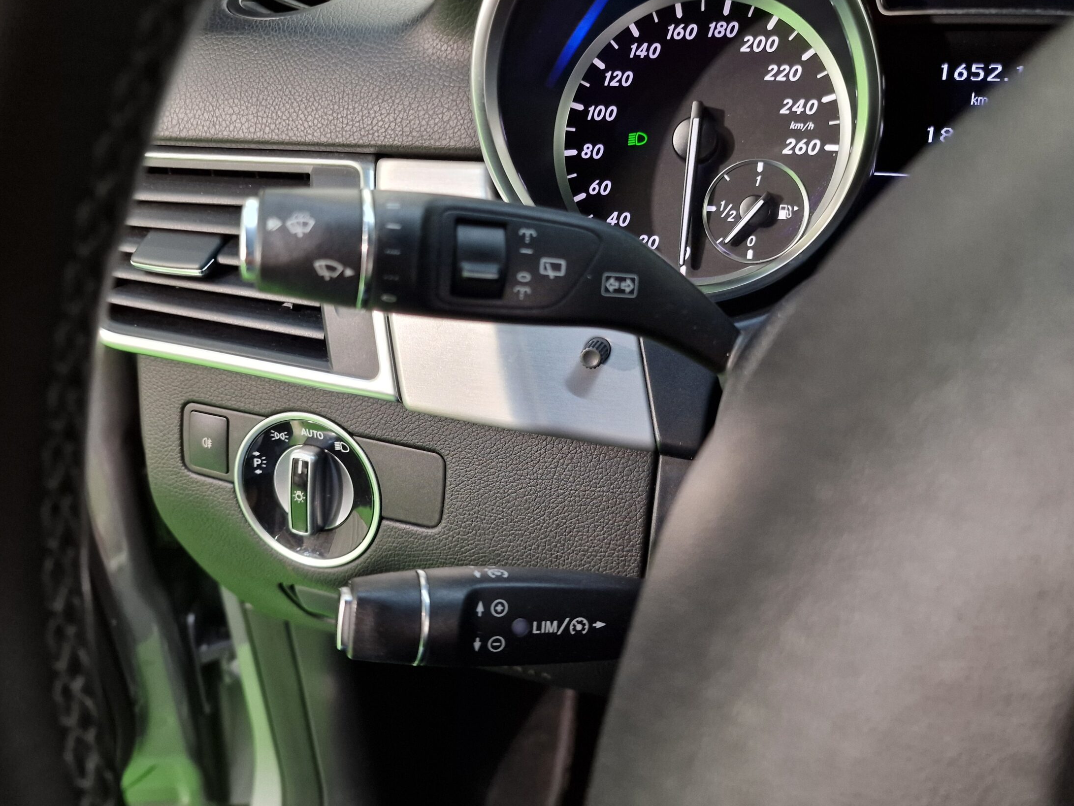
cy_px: 396
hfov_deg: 65.3
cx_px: 512
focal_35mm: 27
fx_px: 838
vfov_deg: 51.4
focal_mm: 6.4
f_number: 1.8
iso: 250
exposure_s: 1/33
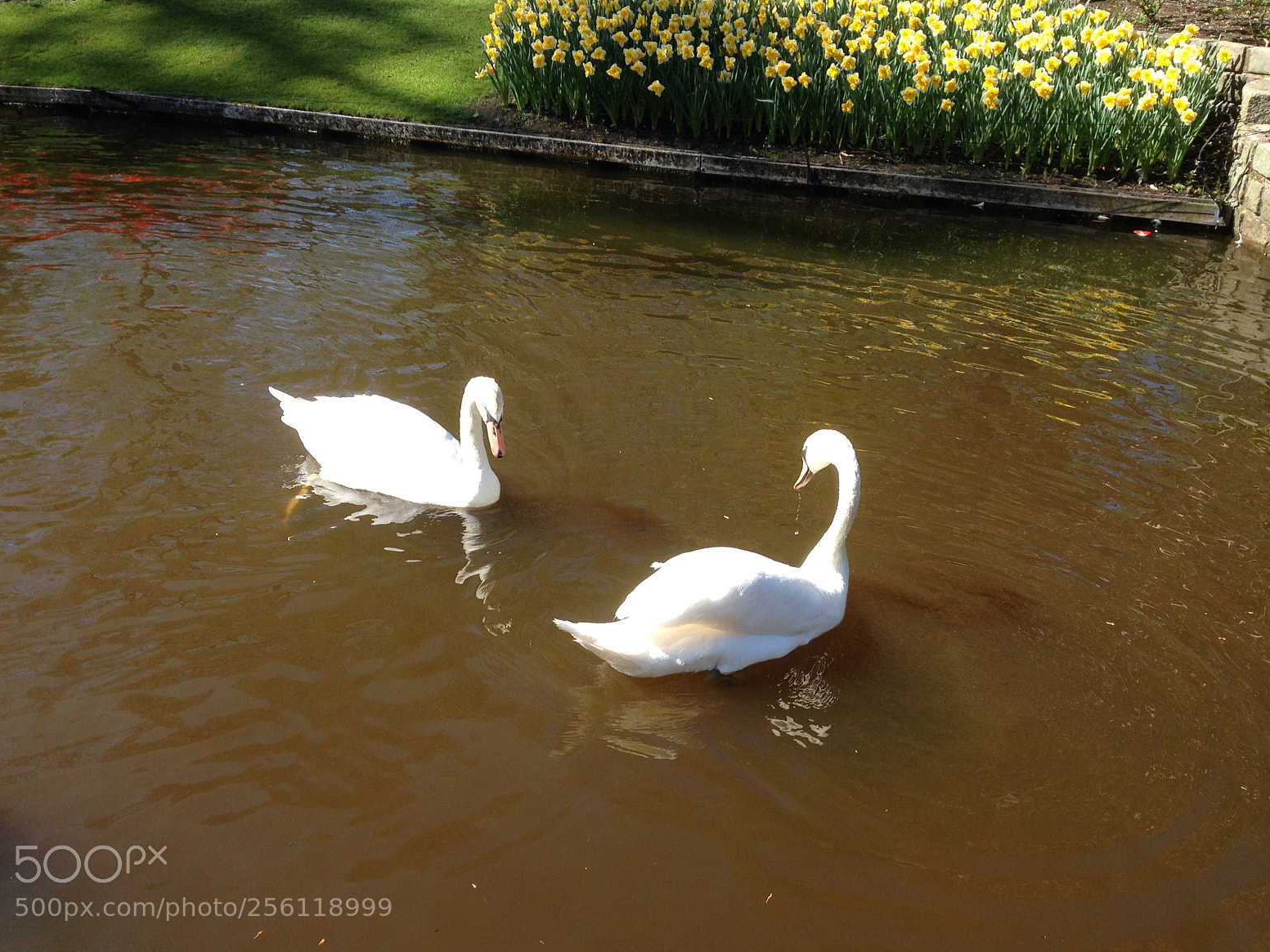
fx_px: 1247
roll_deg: -2.0
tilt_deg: -25.8
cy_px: 481
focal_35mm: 34
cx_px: 618
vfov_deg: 41.8
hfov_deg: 53.9
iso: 50
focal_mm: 4.12
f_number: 2.4
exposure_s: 1/475
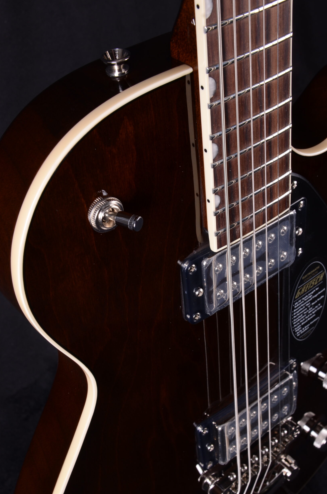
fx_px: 746
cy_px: 252
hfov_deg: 24.7
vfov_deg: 36.6
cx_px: 168
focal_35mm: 55
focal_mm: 35
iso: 200
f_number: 13
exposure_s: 1/200
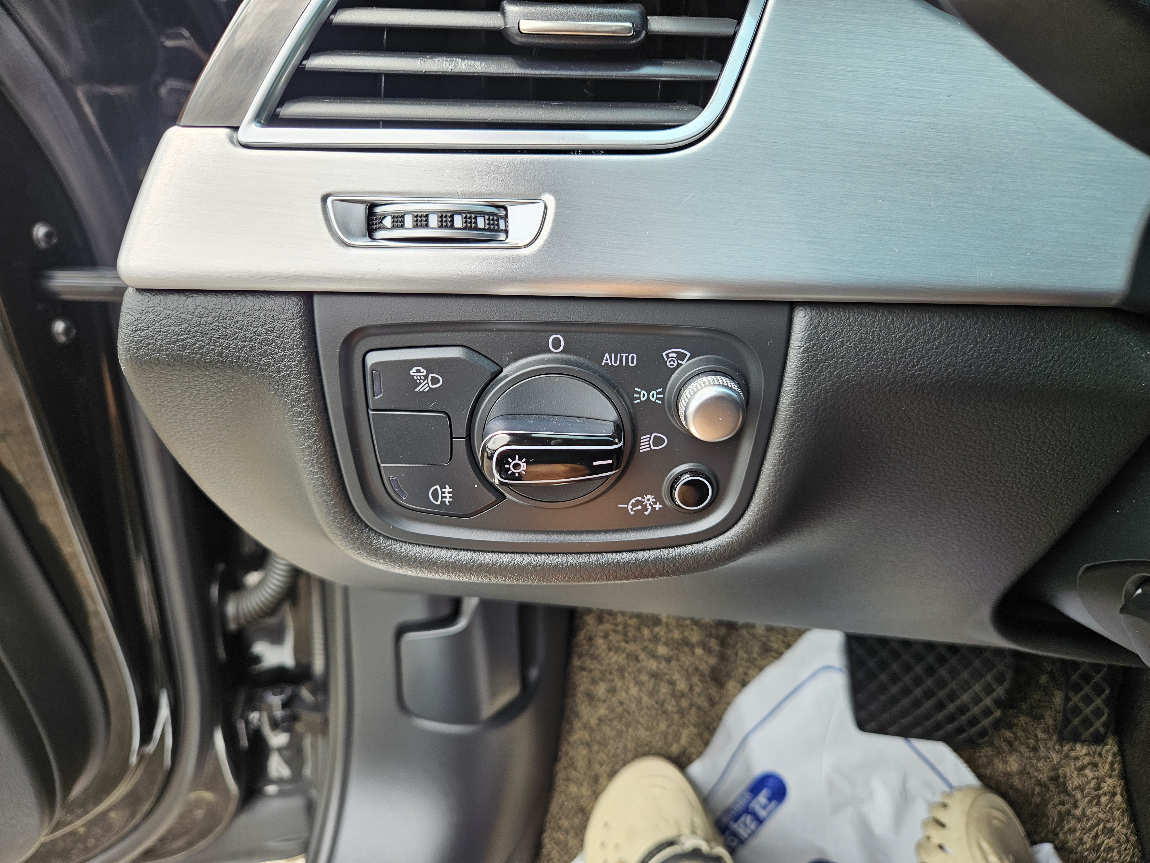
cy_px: 432
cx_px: 575
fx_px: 764
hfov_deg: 73.9
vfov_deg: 58.9
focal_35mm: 23
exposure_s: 1/180
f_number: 1.8
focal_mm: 5.4
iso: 40
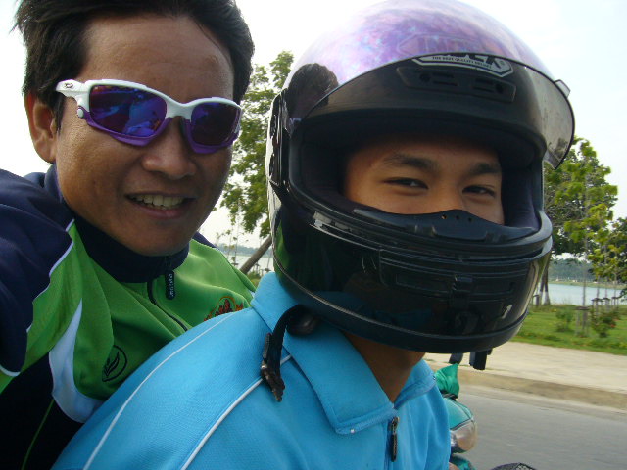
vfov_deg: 40.7
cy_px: 235
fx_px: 634
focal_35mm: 35
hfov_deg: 52.6
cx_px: 314
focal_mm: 5.8
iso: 80
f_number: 5.6
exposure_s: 1/160
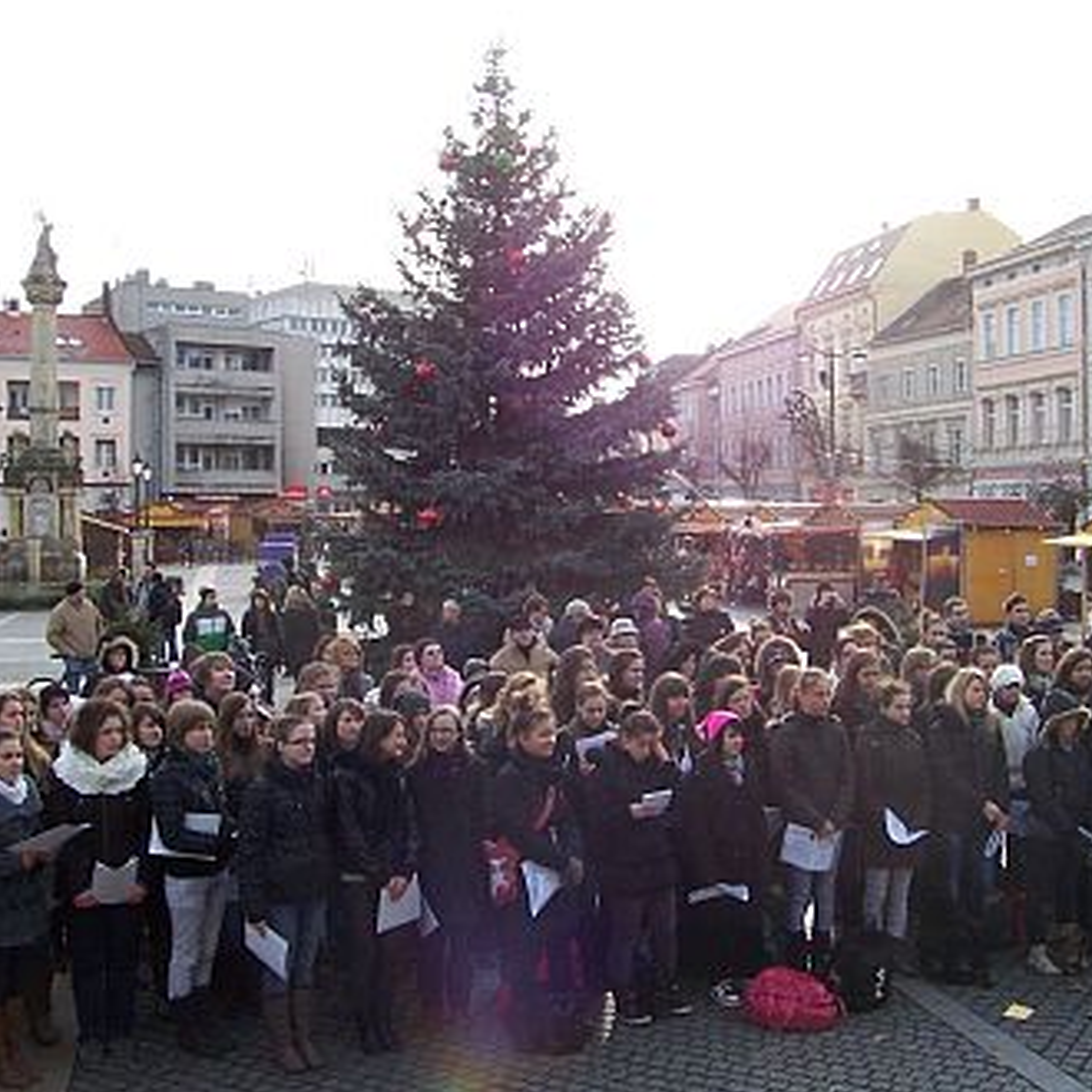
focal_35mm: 41
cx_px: 606
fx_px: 1463
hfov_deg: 40.9
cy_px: 543
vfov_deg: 40.9
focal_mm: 5.6
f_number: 5.6
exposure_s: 1/180
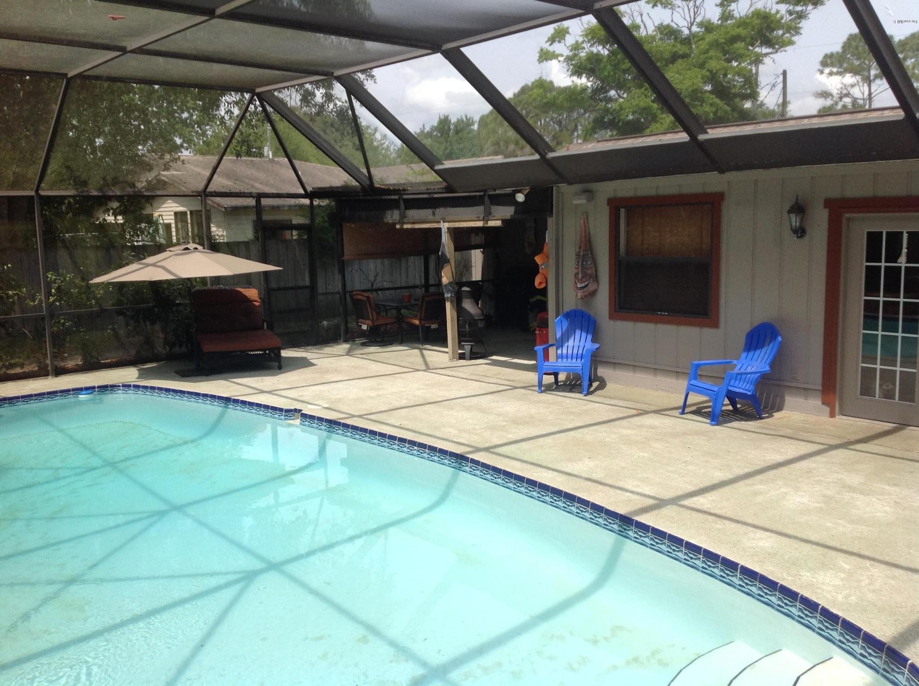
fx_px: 928
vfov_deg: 40.6
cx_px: 460
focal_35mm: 35
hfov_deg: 52.7
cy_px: 343
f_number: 2.4
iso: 50
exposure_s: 1/817
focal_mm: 4.28
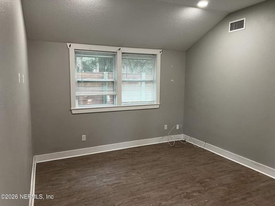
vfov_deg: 53.1
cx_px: 138
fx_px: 207
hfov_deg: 67.3
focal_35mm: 26
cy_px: 103
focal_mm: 5.7
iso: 80
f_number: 1.5
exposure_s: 1/60
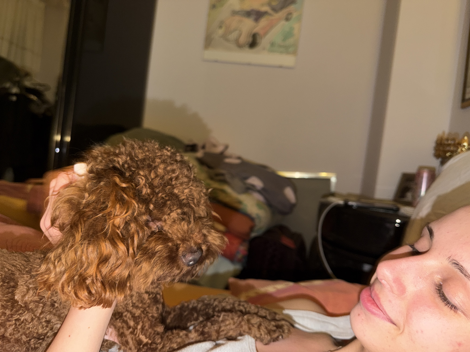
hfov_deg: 71.6
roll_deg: -8.1
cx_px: 235
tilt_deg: -2.6
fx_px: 326
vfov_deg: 56.8
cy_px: 176
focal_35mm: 24
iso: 80
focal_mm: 6.76
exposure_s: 1/9
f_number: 1.78
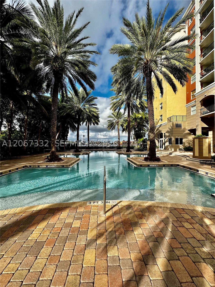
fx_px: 116
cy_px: 144
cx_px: 108
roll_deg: +0.6
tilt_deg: -0.5
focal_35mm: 14
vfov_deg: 102.1
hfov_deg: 85.7
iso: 50
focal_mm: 2.22
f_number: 2.2
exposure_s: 1/1825
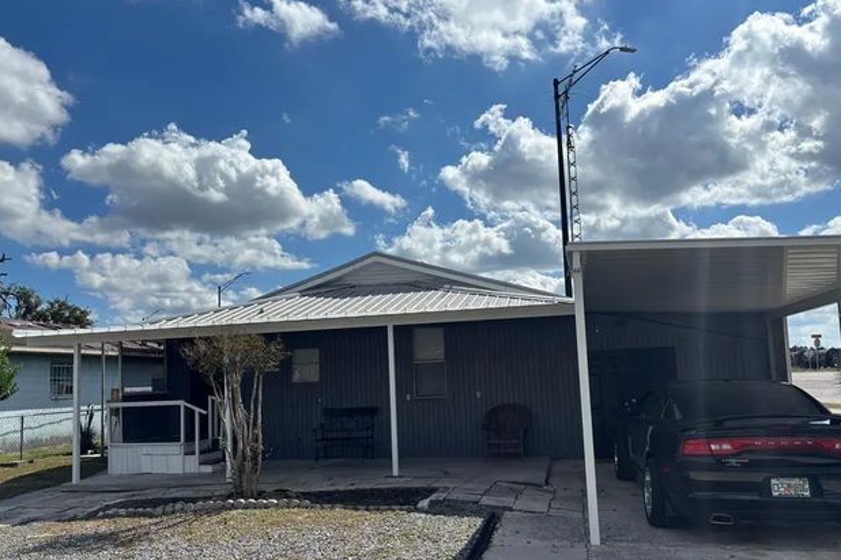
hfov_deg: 65.5
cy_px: 314
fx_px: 654
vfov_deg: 46.3
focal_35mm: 28
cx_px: 422
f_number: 1.6
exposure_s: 1/7692
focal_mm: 5.96
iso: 50
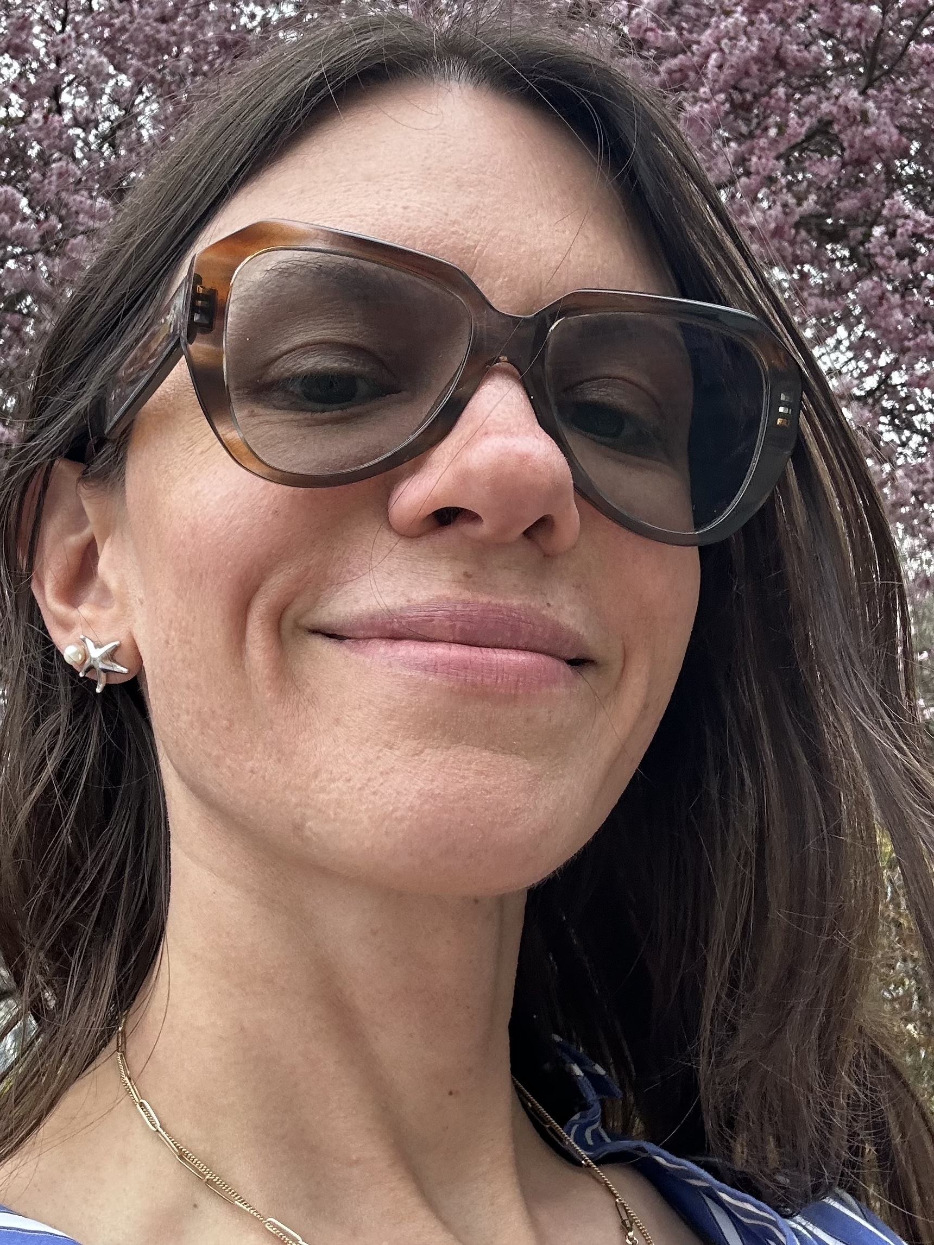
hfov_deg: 46.8
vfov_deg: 60.0
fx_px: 1079
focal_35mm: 30
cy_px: 622
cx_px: 467
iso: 64
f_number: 1.9
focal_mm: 2.69
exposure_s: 1/121
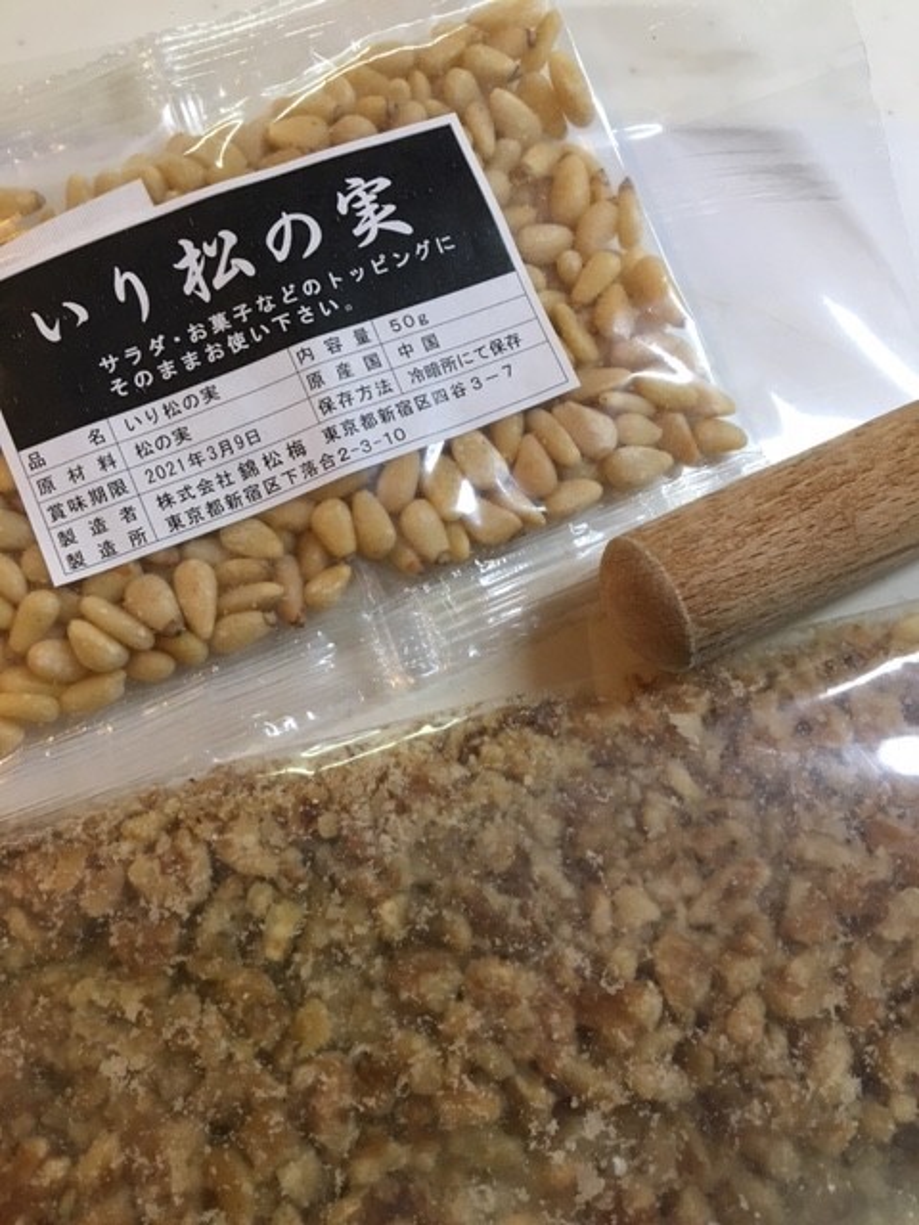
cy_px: 612
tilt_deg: -80.1
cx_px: 460
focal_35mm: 29
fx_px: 1027
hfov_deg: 48.2
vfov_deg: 61.7
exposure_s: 1/30
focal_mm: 4.15
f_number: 2.2
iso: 80
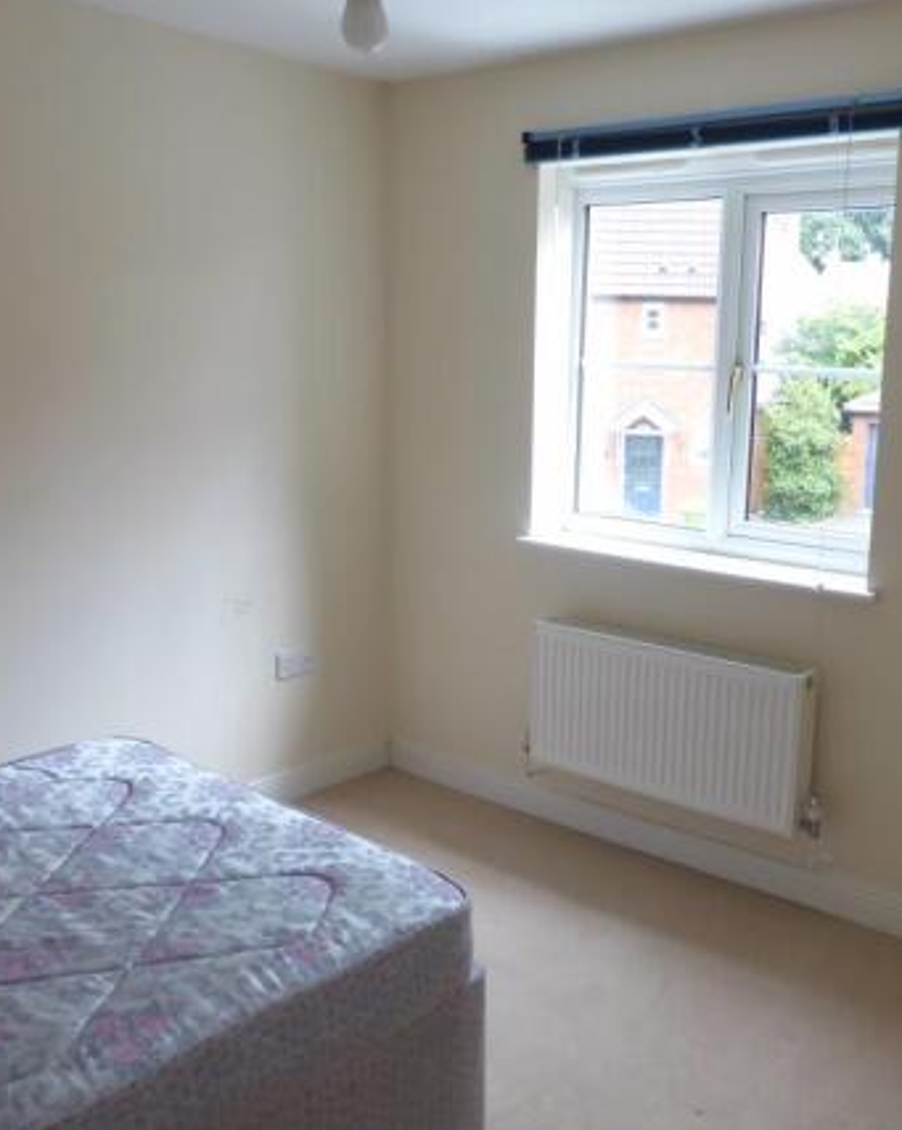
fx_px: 1069
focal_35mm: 32
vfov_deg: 55.7
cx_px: 567
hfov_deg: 45.3
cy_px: 557
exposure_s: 1/40
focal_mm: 4.3
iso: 100
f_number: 3.3
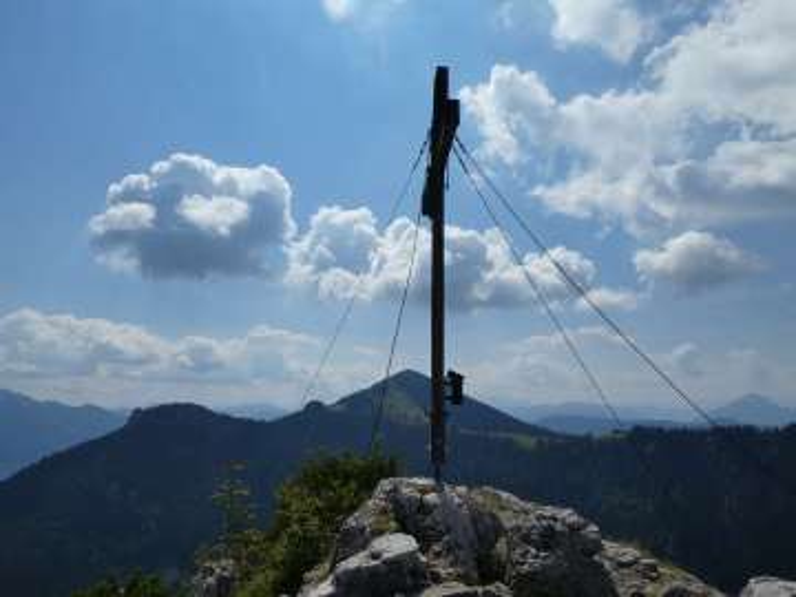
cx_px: 398
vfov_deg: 56.8
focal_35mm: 24
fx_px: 552
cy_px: 298
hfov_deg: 71.6
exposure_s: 1/800
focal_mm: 4.3
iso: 80
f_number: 7.1
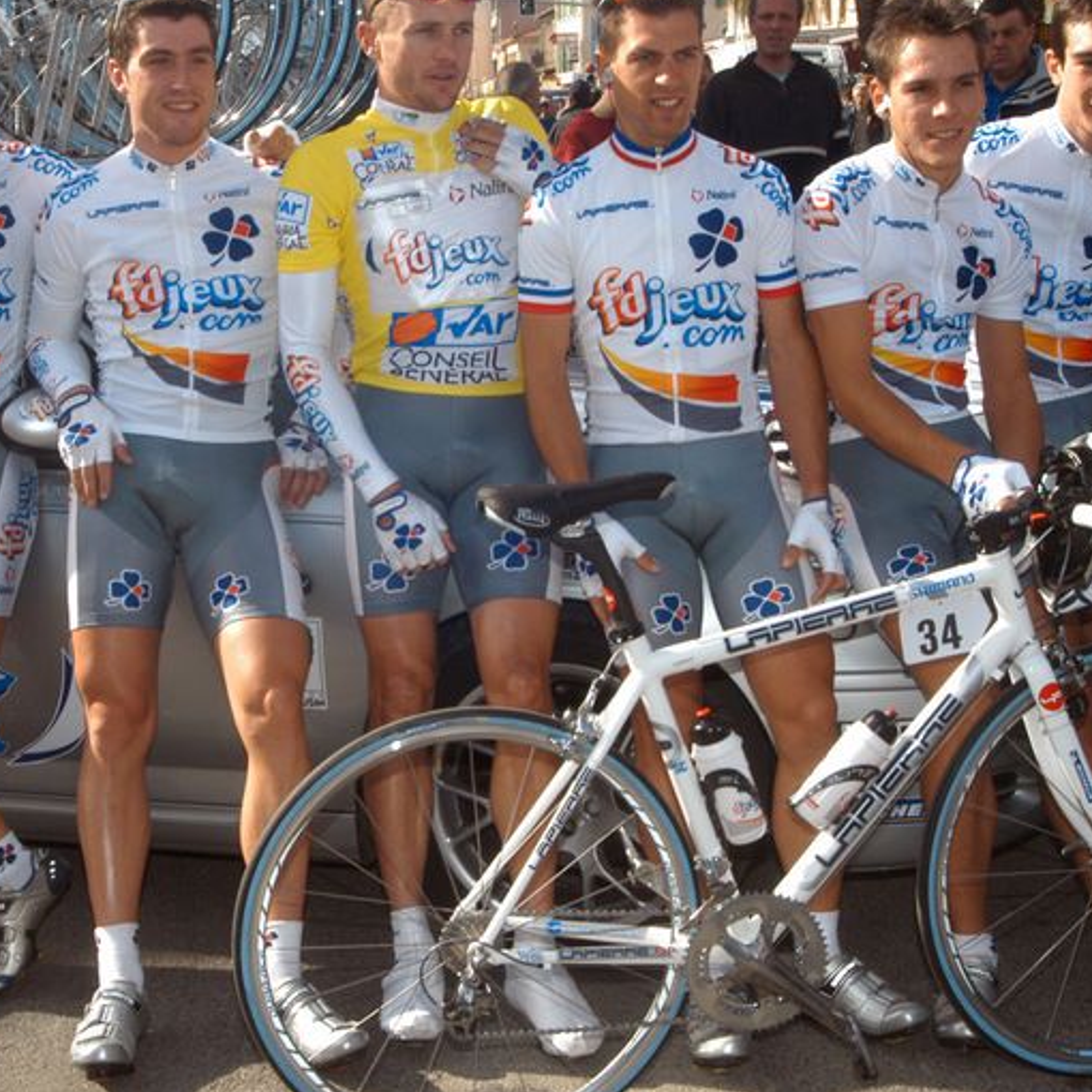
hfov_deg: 29.1
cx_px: 450
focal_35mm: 59
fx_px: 2100
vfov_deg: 29.1
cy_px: 459
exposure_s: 1/180
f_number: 11
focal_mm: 23
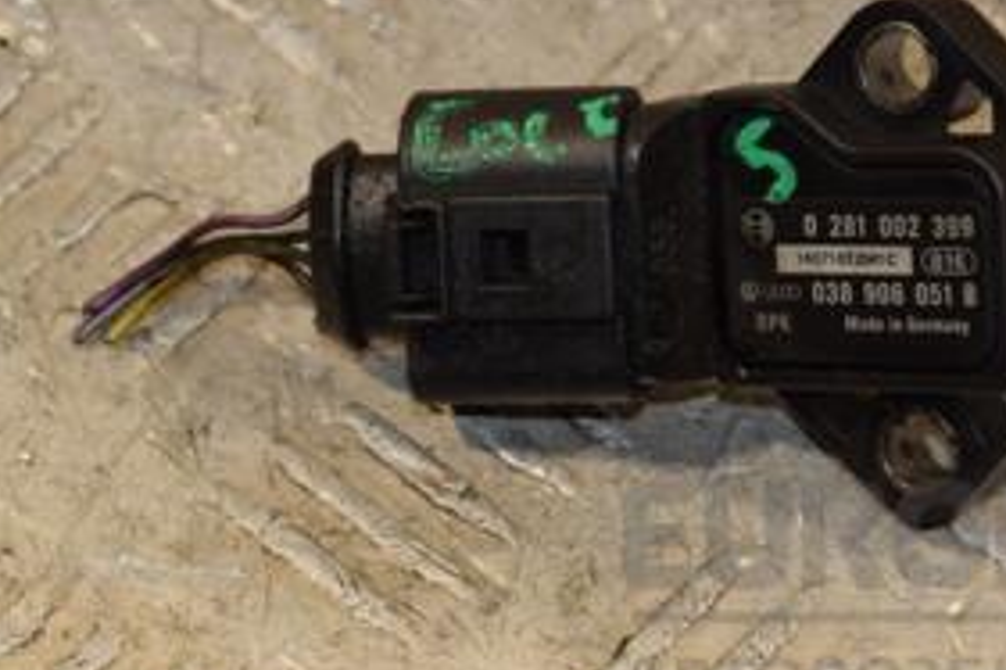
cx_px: 555
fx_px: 7598
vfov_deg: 5.0
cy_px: 57
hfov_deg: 7.6
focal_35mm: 272
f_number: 6.3
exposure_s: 1/200
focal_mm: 85
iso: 800
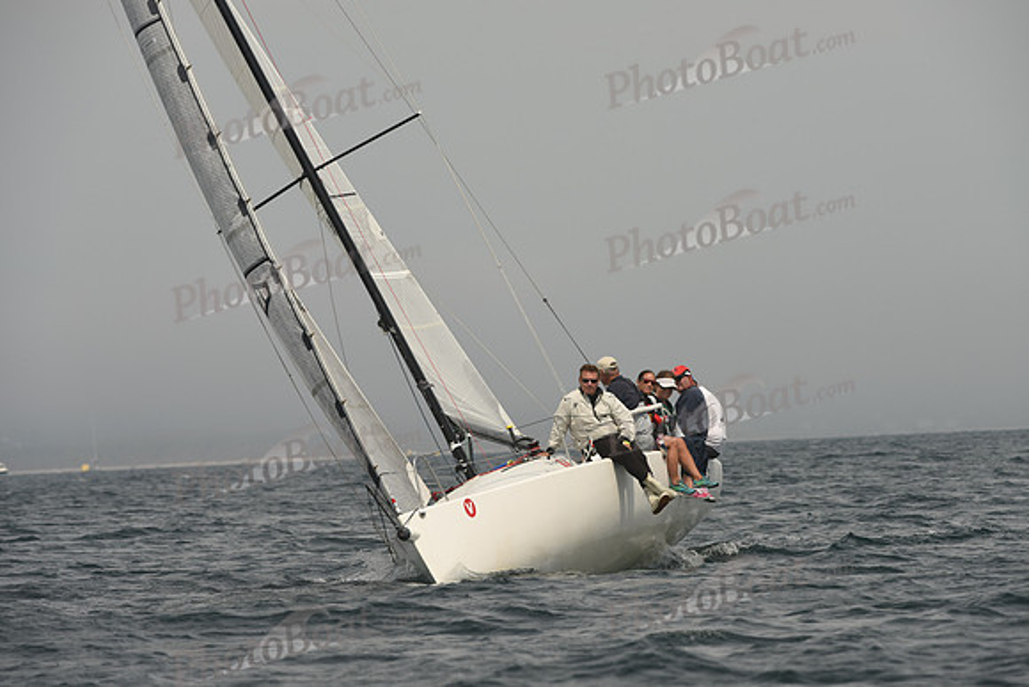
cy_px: 344
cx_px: 514
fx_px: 9720
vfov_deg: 4.0
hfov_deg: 6.1
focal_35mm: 340
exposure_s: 1/800
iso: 250
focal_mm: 340
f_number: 8
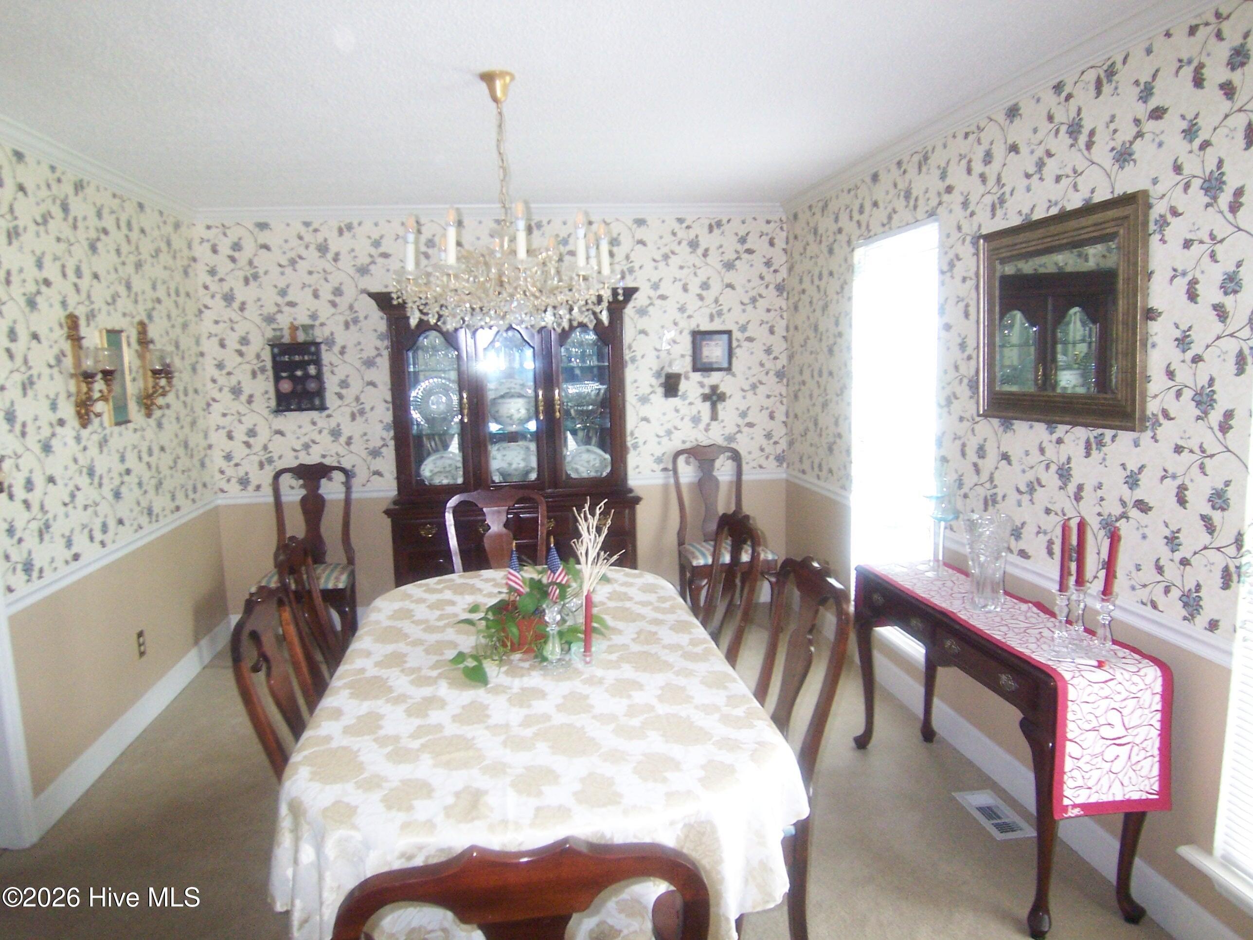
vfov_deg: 58.9
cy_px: 470
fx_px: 833
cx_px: 626
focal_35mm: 23
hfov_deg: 73.9
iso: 200
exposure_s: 1/30
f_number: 2.8
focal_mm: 3.8
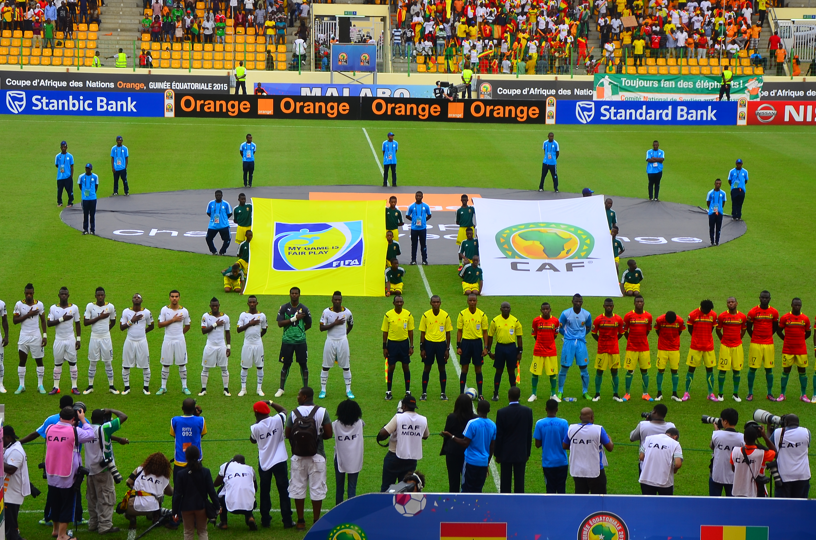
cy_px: 257
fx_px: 2692
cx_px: 410
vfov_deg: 11.5
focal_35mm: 119
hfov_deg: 17.2
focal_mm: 58
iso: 100
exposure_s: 1/125
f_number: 5
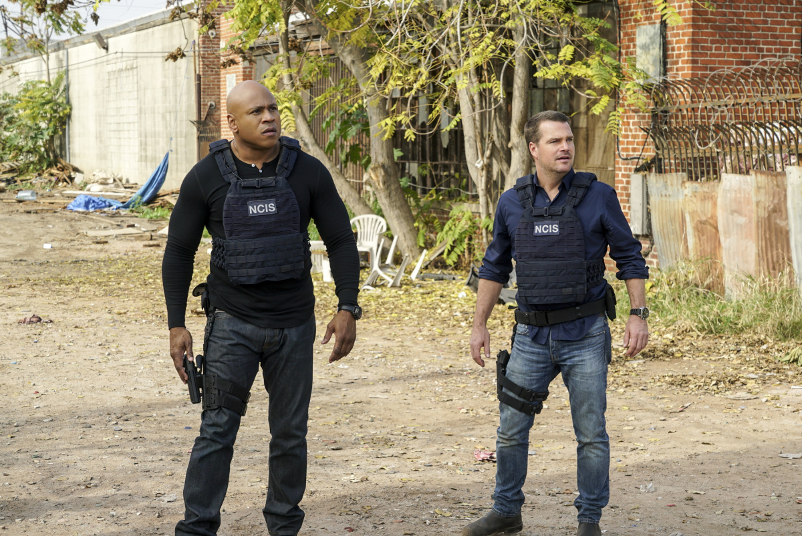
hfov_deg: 28.8
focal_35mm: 70
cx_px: 401
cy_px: 268
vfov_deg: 19.5
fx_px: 1561
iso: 200
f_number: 8
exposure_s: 1/250
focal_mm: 70
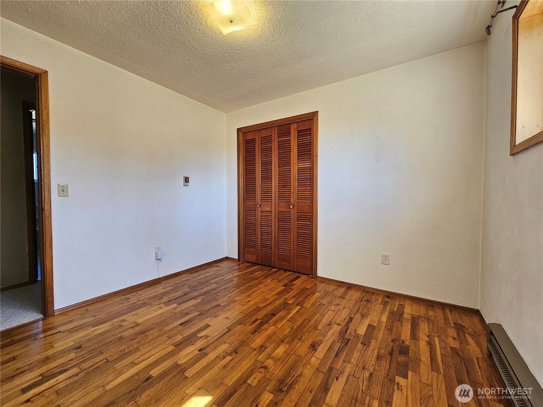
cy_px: 204
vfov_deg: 89.9
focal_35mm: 13
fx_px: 204
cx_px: 272
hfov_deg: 106.2
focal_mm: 2.2
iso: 80
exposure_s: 1/60
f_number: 2.2
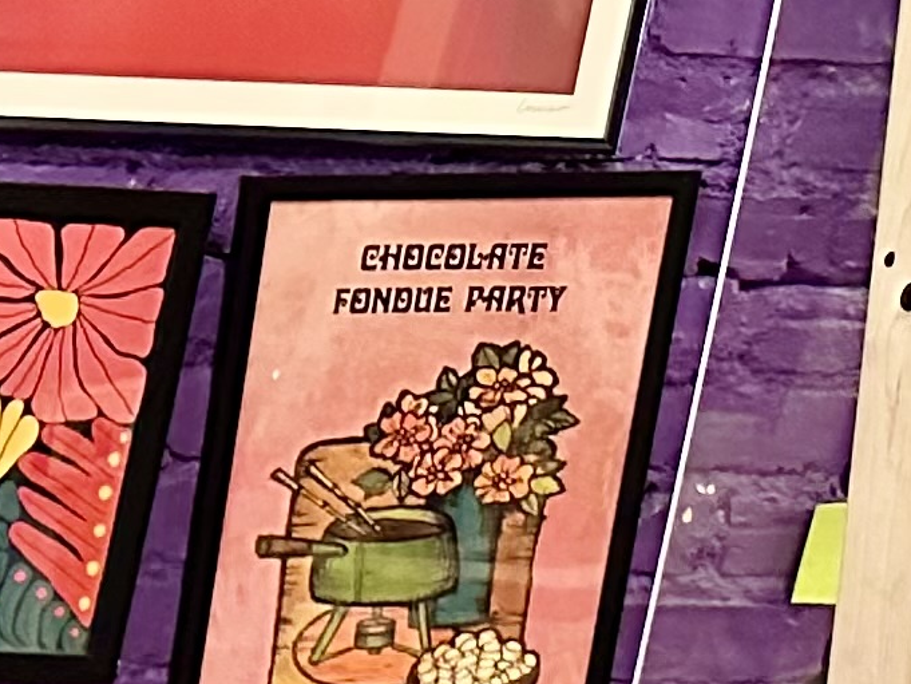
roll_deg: -1.8
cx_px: -1581
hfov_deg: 10.8
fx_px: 3738
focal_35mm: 142
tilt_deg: -18.1
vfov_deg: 9.8
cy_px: 1308
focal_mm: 6.86
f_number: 1.78
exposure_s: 1/47
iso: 800
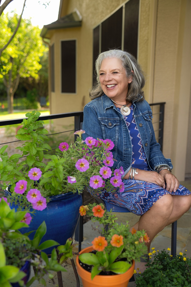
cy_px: 144
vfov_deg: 47.4
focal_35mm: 41
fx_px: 326
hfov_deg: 32.6
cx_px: 96
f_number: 2.8
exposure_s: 1/200
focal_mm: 41
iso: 160
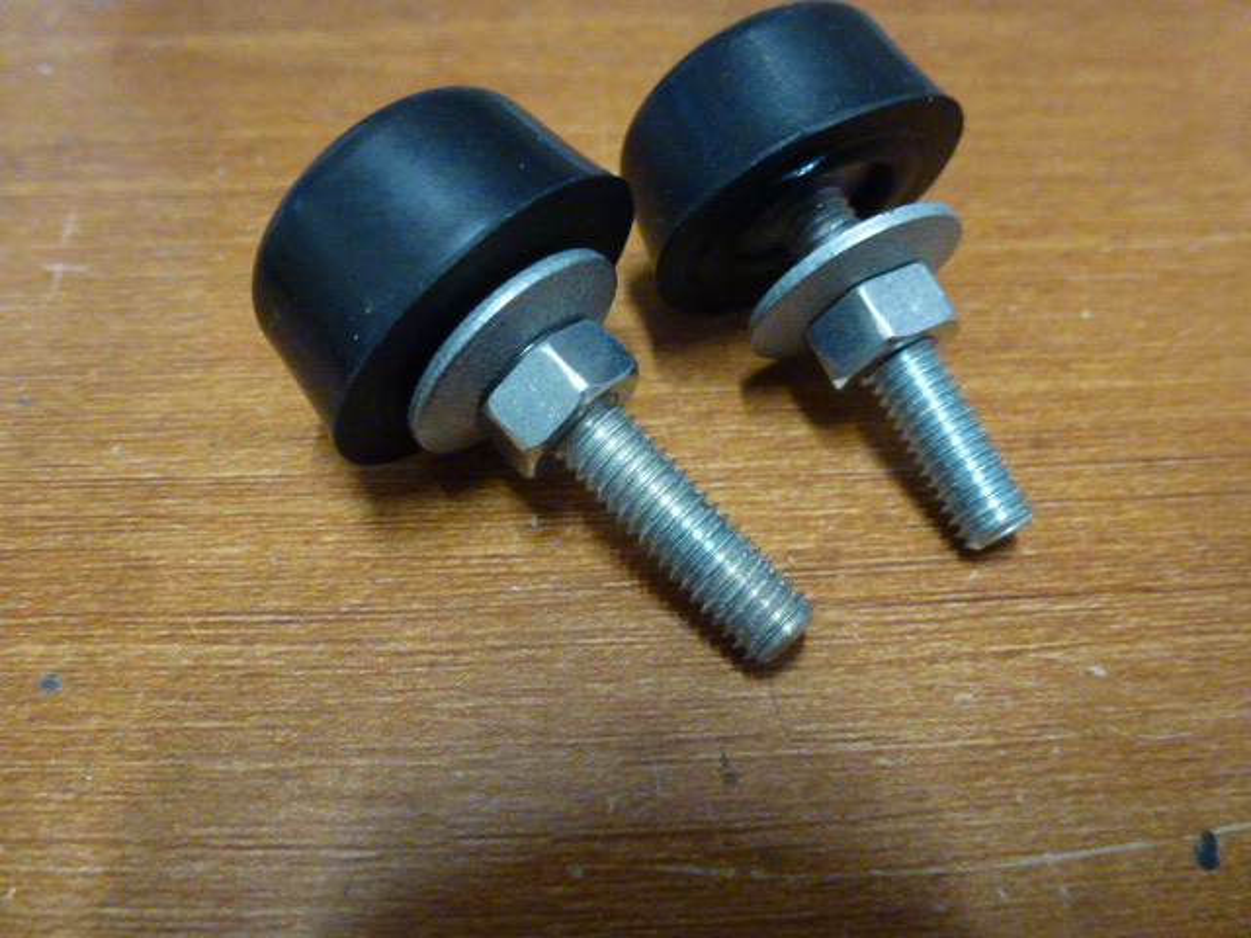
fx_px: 867
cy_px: 469
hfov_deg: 71.6
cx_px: 626
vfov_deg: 56.8
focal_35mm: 24
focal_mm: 4.3
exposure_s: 1/50
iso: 800
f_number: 3.3
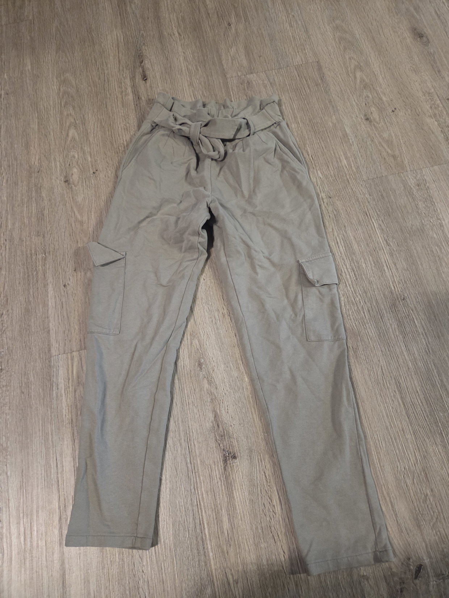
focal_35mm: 23
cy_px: 299
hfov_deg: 58.9
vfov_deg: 73.9
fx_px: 398
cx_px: 224
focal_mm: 5.4
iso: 1600
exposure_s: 1/100
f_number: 1.8
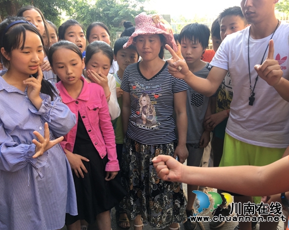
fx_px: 265
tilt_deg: -14.7
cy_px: 116
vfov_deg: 47.1
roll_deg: +2.0
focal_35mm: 31
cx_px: 142
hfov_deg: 57.2
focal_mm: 4.15
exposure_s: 1/100
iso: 32
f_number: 2.2
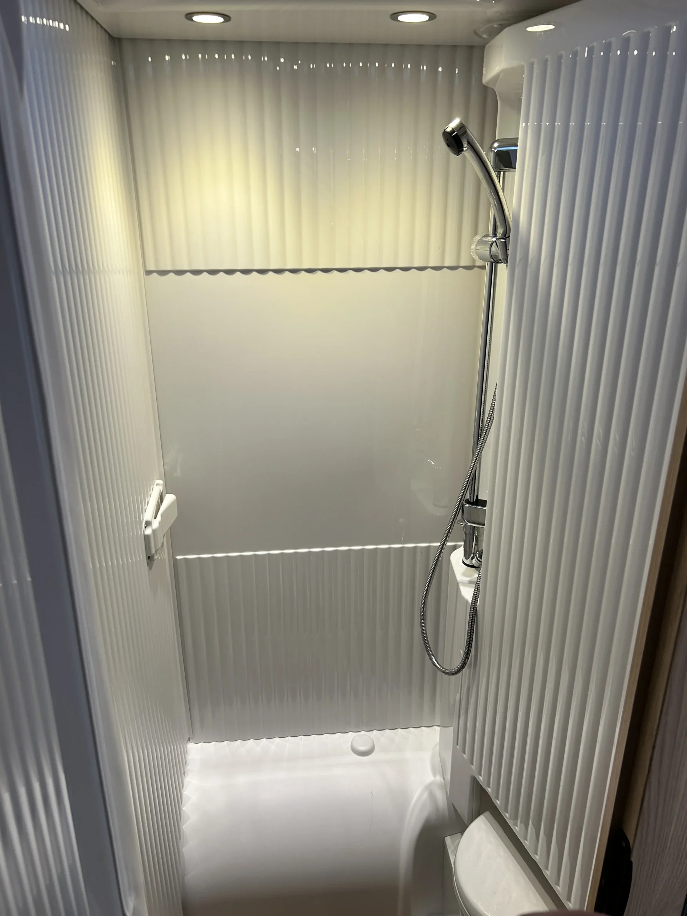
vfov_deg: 67.3
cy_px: 458
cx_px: 344
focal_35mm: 26
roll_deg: +1.5
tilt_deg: -21.2
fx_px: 688
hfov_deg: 53.1
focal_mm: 5.7
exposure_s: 1/100
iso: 80
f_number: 1.5
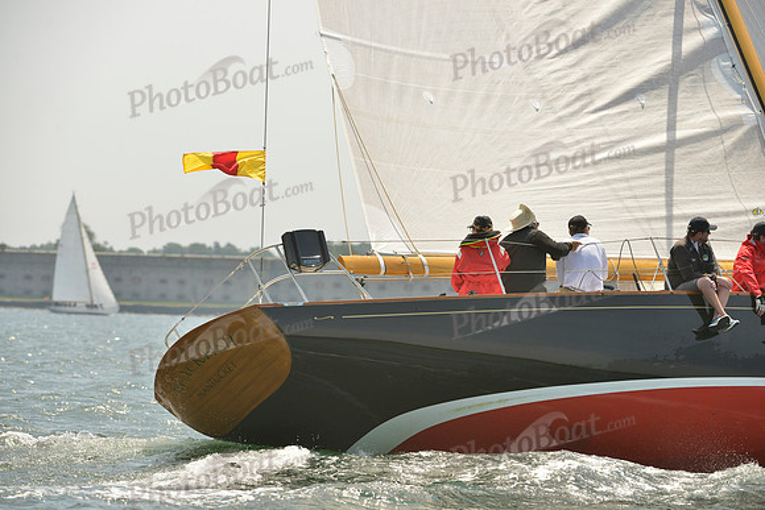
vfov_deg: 6.9
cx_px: 382
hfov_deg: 10.3
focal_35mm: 200
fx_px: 4251
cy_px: 255
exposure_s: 1/1000
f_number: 6.3
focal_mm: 200
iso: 280
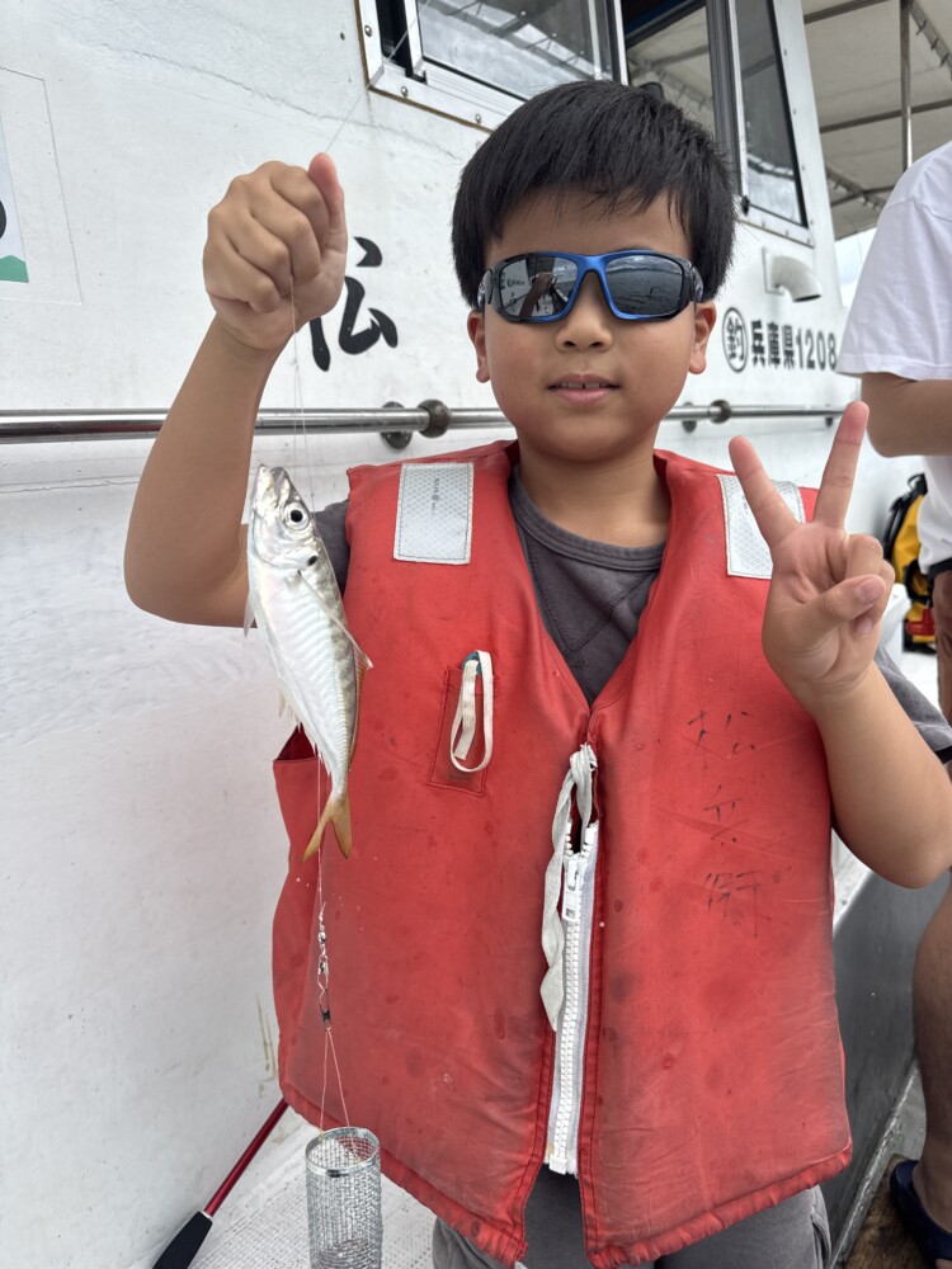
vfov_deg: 71.6
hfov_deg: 56.8
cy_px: 634
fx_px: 880
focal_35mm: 24
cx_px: 476
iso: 80
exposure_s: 1/1767
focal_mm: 6.76
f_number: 1.78
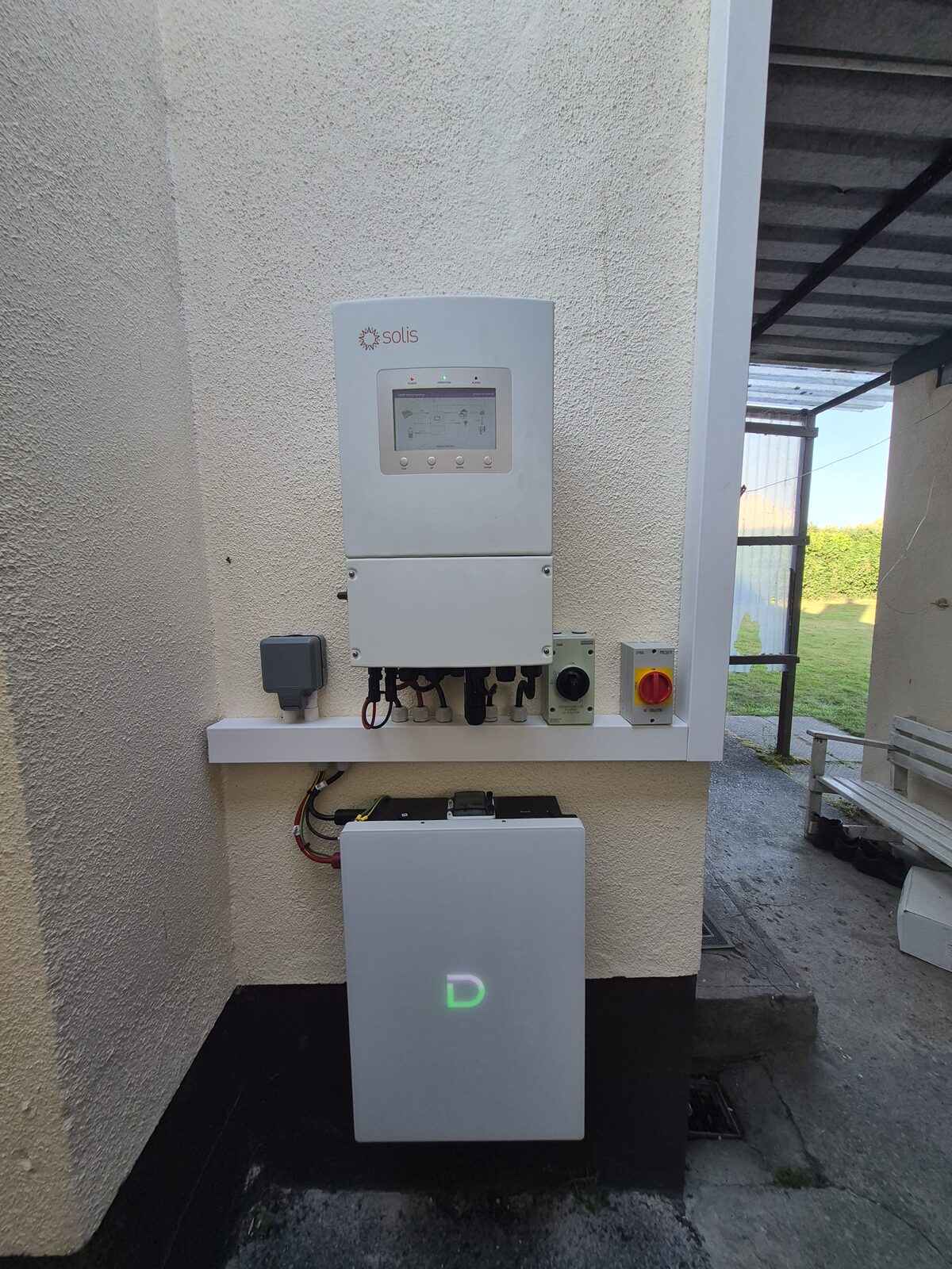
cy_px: 634
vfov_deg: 106.2
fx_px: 477
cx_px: 476
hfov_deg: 89.9
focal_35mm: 13
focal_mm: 1.74
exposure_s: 1/163
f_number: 2.2
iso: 40
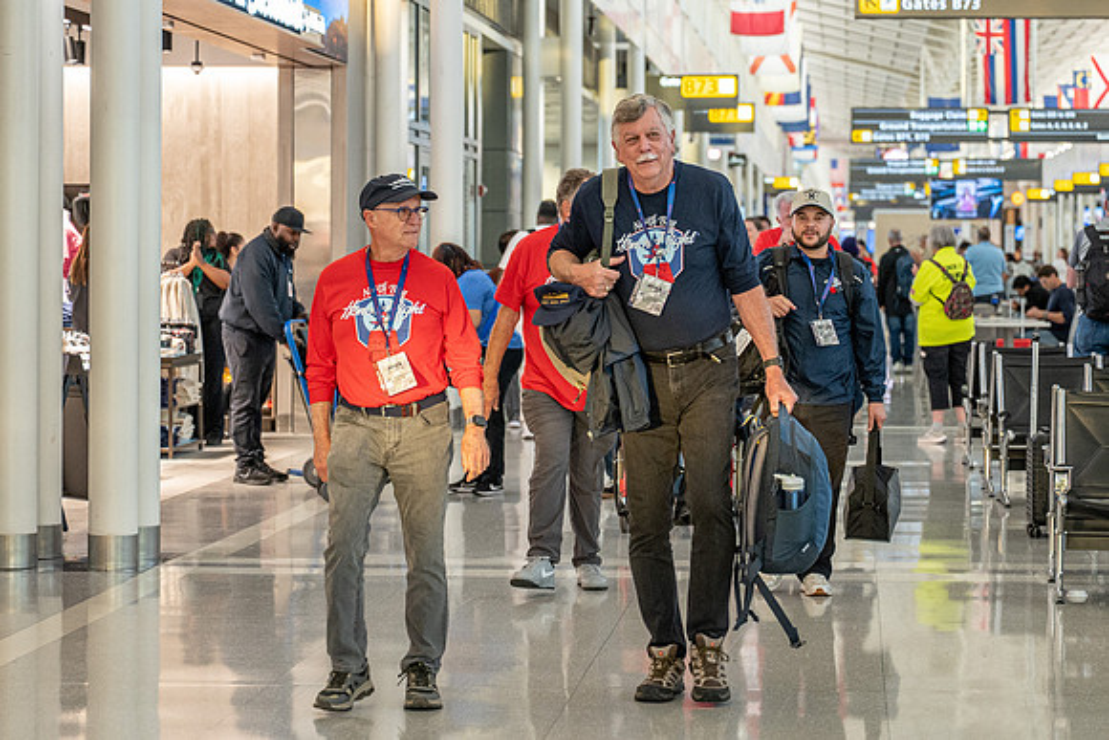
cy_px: 285
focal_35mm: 106
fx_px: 3261
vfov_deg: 12.9
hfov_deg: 19.3
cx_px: 647
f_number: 2.8
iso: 1100
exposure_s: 1/200
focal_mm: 70
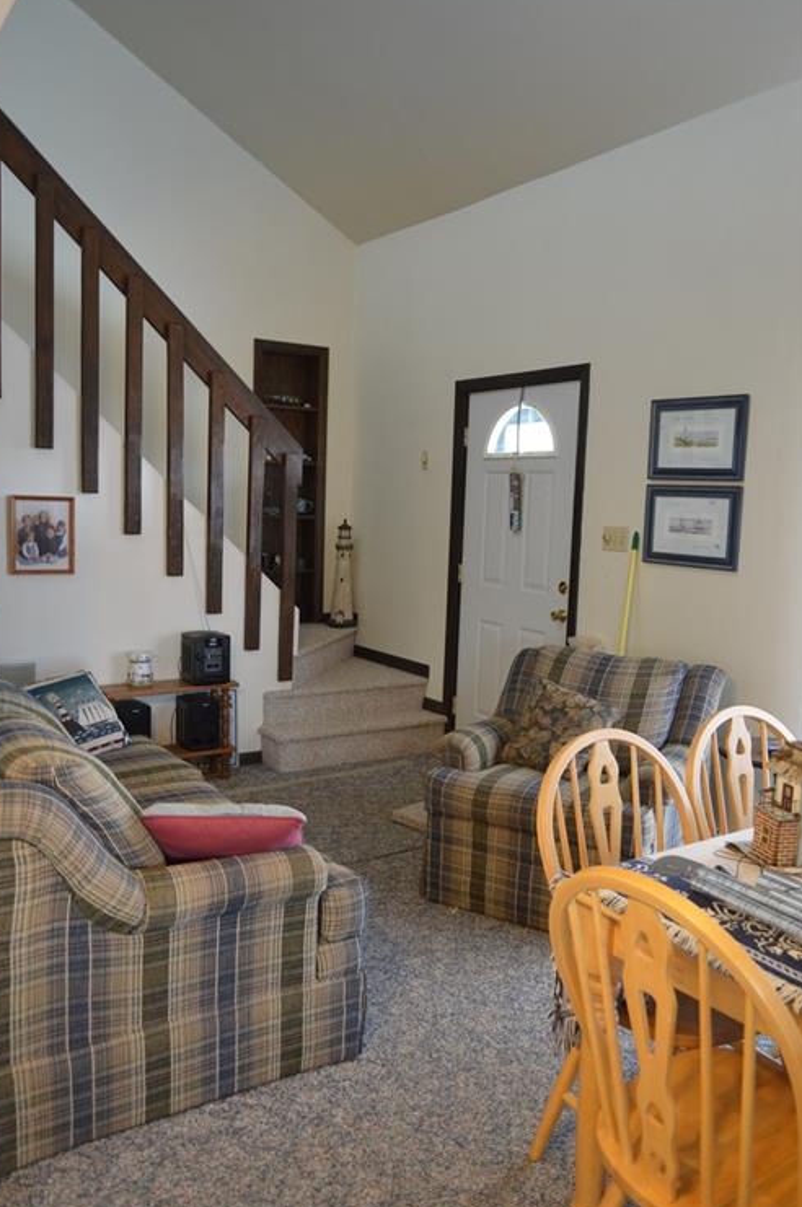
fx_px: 938
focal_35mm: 28
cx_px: 391
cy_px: 604
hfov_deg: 46.3
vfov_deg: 65.5
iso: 560
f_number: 3.5
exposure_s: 1/15
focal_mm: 18
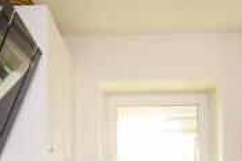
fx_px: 376
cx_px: 106
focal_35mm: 56
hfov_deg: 35.6
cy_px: 191
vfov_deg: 22.4
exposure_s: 1/160
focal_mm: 10
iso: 400
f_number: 8
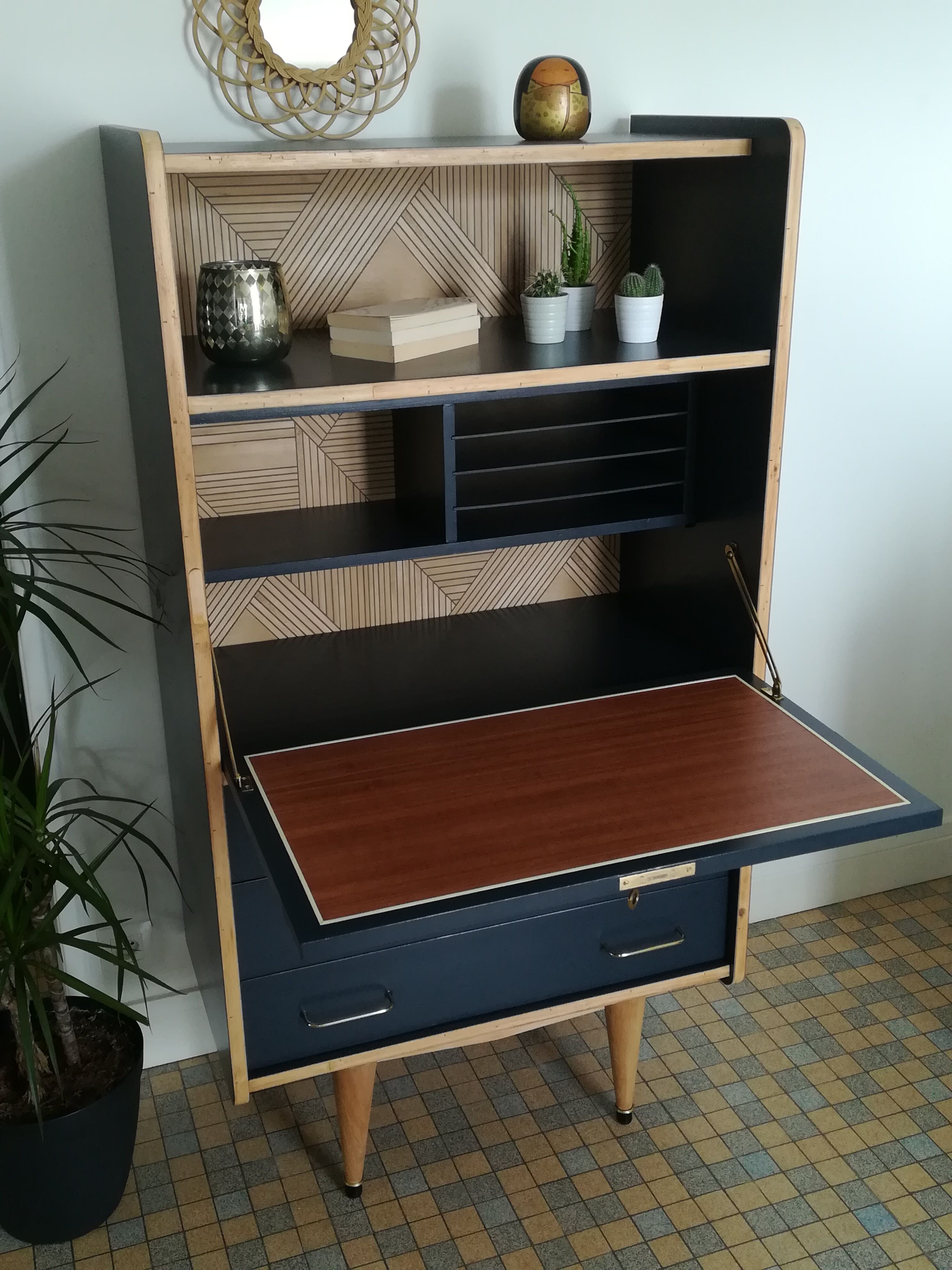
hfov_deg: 39.7
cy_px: 635
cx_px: 476
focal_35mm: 36
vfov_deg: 51.4
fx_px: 1320
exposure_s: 1/33.3
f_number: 2.2
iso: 160
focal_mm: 3.83
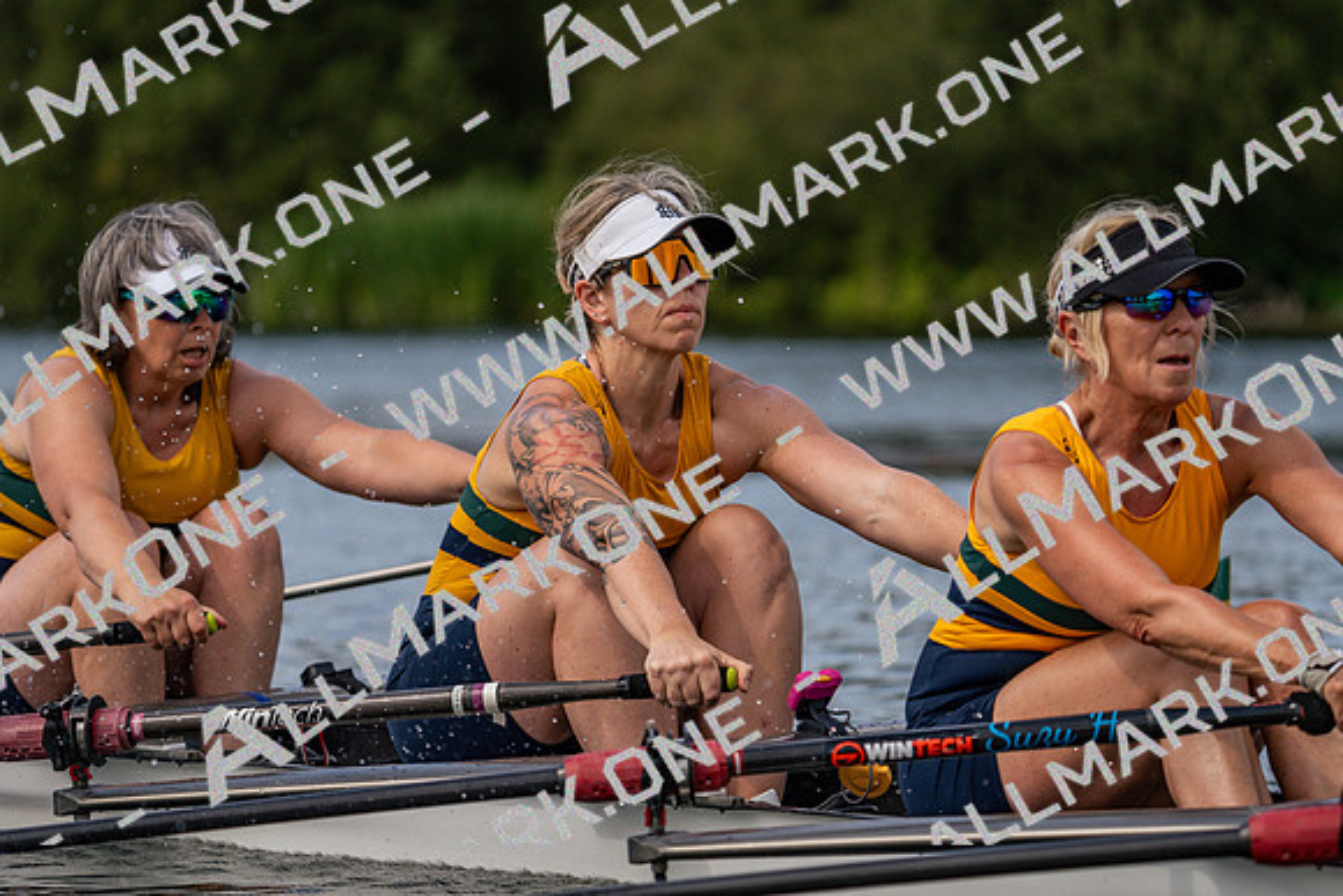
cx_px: 672
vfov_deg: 4.8
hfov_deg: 7.3
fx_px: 10597
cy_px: 448
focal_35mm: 284
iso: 320
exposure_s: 1/1600
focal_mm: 284
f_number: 5.6
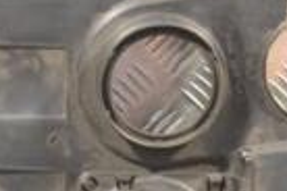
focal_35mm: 209
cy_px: 193
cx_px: -46
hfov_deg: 9.7
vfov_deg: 6.6
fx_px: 1666
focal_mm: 32
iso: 3200
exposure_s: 1/125
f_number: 5.6
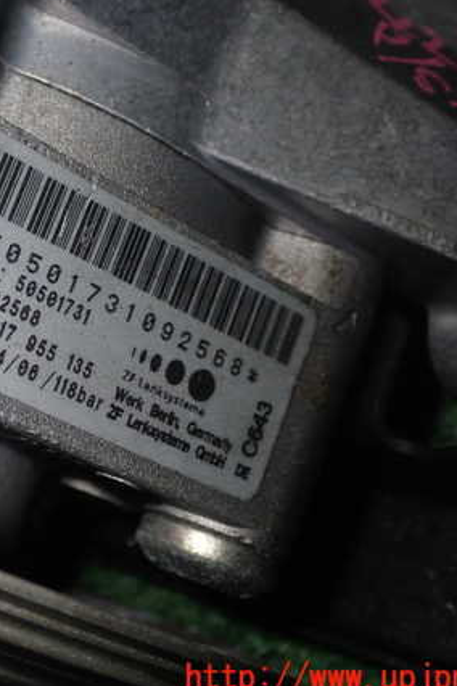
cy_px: 337
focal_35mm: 60
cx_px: 66
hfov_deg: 22.2
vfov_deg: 33.4
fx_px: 1142
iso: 200
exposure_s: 1/40
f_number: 8
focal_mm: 7.31
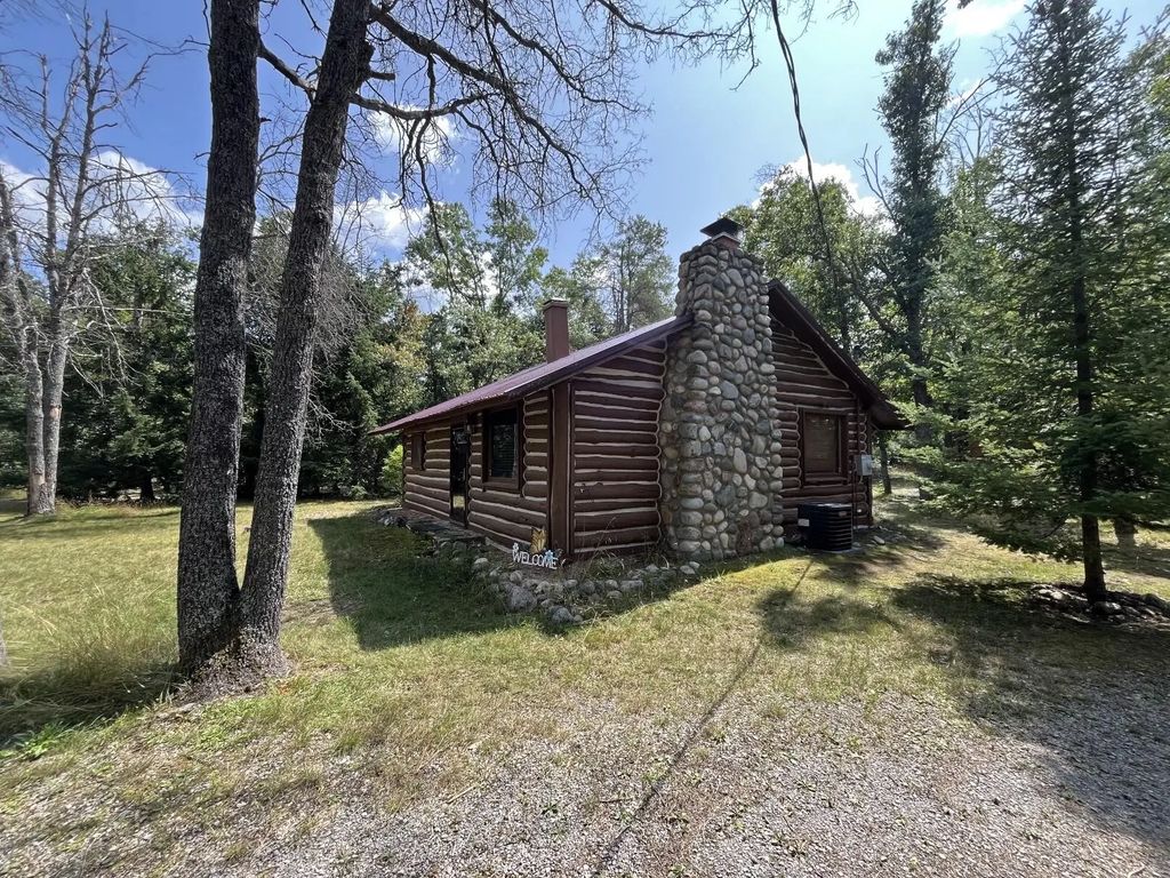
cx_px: 585
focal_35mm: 14
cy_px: 439
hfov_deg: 102.1
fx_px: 473
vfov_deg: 85.7
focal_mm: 1.54
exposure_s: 1/208
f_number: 2.4
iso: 32
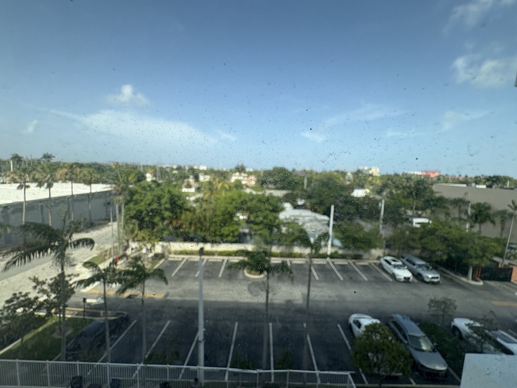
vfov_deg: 85.7
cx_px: 258
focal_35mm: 14
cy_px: 194
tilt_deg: -6.2
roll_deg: -1.2
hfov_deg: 102.1
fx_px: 209
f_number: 2.2
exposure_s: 1/1126
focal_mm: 2.22
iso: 40
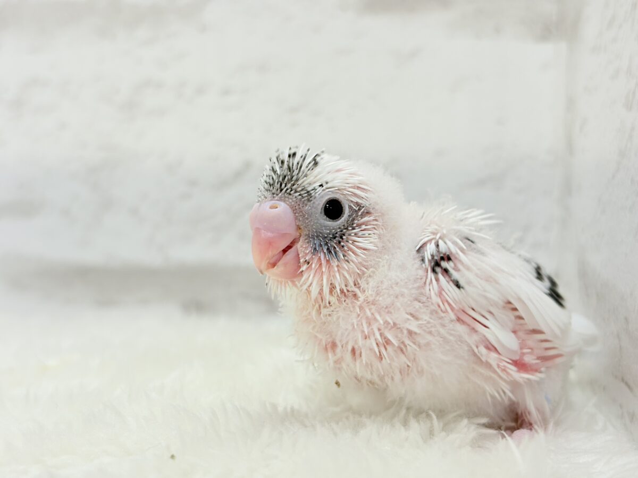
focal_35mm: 52
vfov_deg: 28.0
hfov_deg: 36.8
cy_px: 239
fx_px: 958
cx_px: 319
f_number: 1.6
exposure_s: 1/100
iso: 80
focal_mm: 5.96
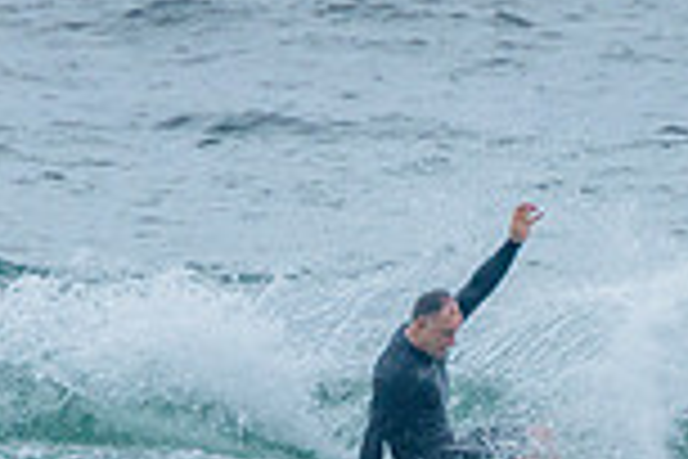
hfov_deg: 1.1
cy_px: 517
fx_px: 35410
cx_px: 586
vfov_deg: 0.7
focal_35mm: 1853
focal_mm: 400
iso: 500
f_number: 8
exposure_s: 1/1600
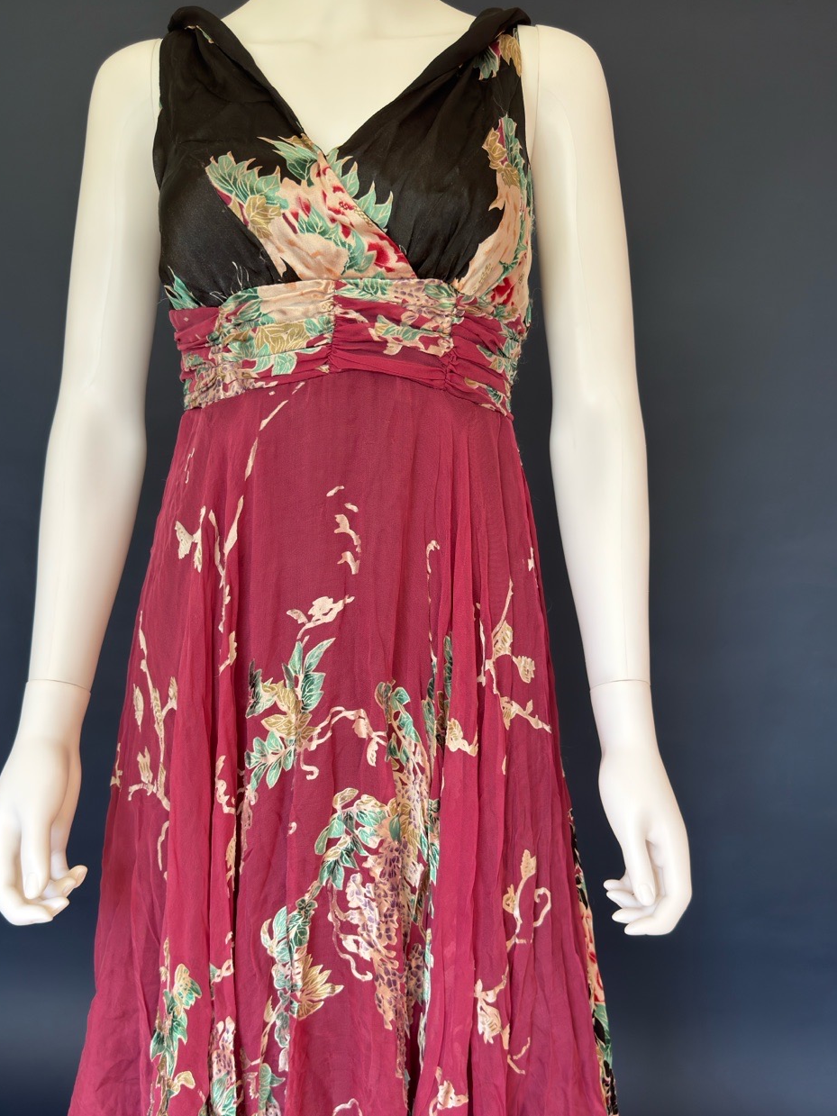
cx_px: 397
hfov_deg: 45.4
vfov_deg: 58.2
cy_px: 625
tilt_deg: -10.5
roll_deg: -1.1
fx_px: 1000
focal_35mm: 31
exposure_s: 1/112
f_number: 1.78
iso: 125
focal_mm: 6.76
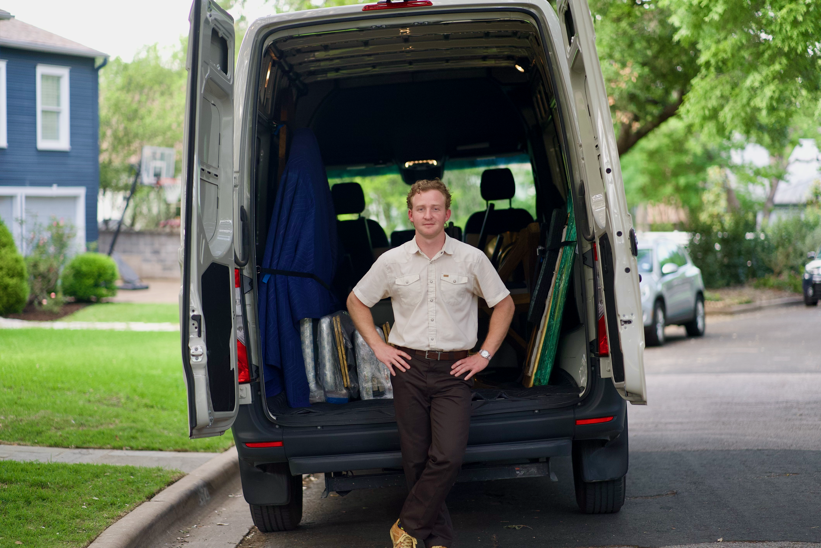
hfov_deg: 23.9
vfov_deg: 16.1
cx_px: 410
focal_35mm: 85
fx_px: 1939
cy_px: 274
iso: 640
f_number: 1.8
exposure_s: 1/320
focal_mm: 85
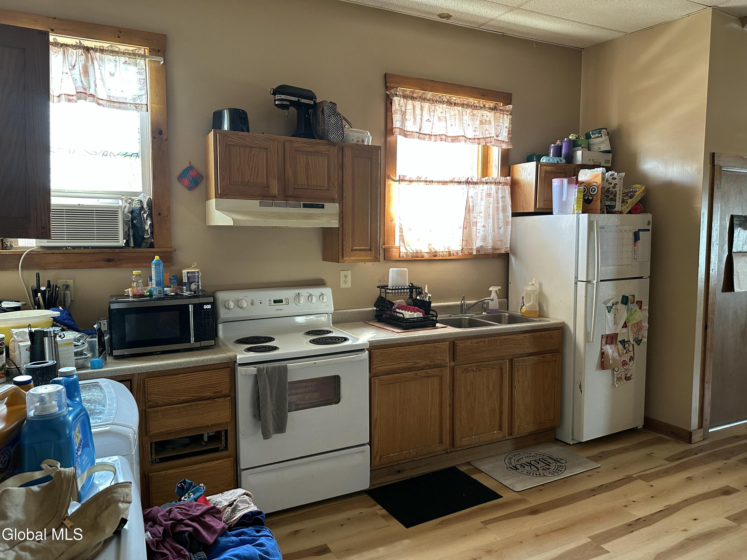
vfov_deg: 56.8
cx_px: 374
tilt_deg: -4.1
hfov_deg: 71.6
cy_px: 280
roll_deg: -0.4
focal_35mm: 24
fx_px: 518
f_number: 1.78
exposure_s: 1/79
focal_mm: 6.86
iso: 250
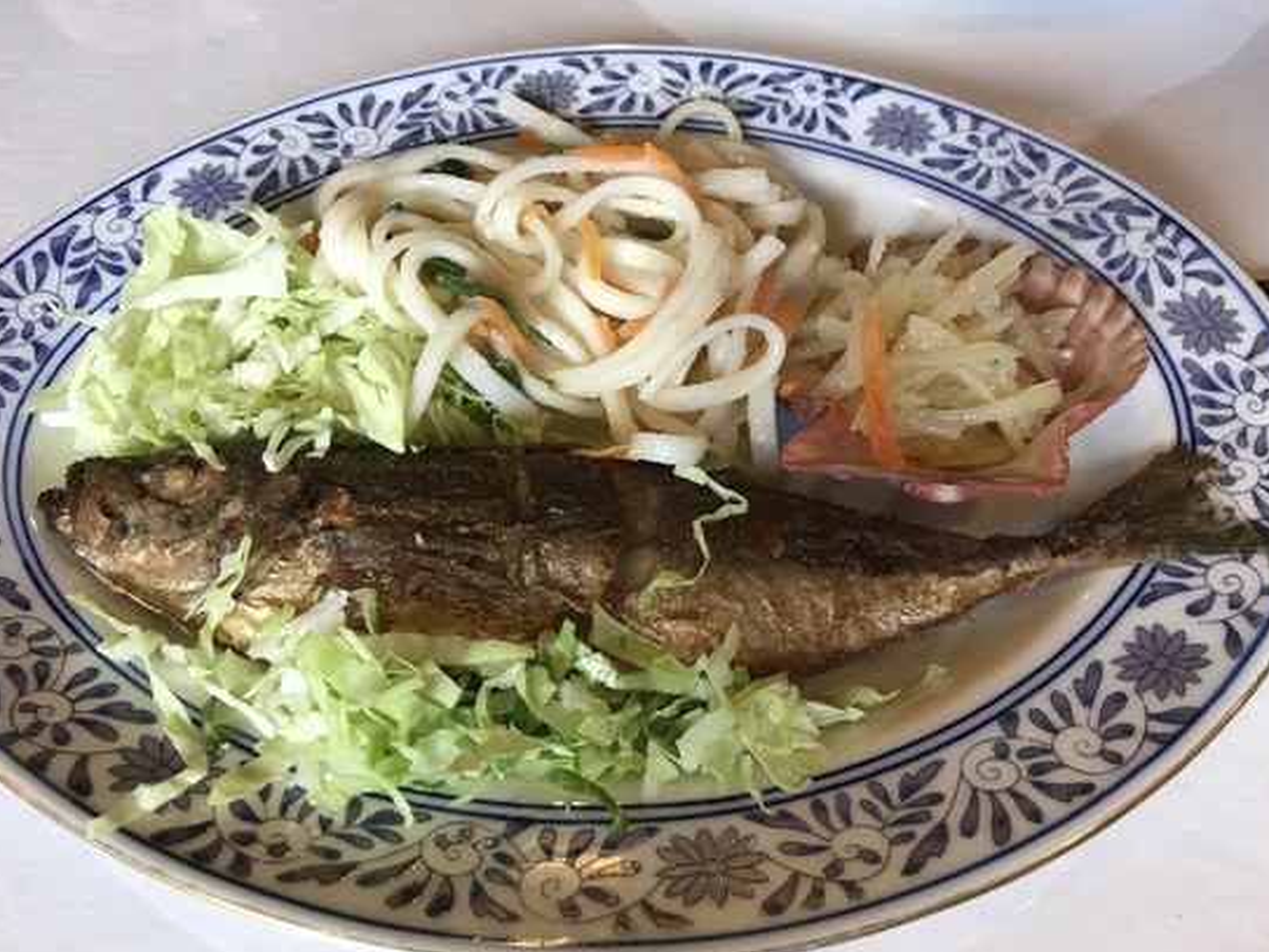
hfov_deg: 61.6
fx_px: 1063
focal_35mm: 29
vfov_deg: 48.2
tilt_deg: -53.7
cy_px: 488
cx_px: 638
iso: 25
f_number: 1.8
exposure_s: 1/40
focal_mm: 3.99
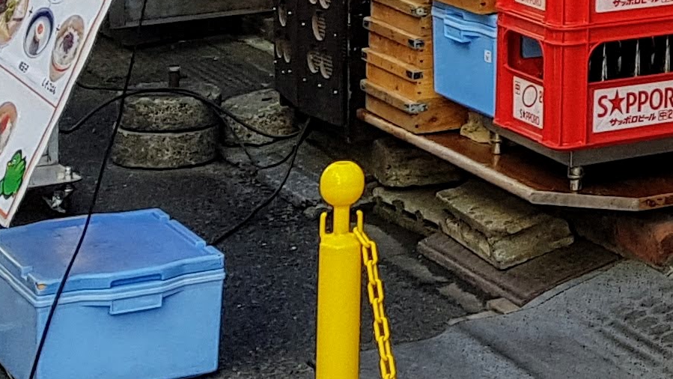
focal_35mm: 127
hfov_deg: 15.0
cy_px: -291
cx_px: 1154
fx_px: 2267
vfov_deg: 9.1
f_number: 1.7
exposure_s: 1/252
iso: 40
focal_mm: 4.2
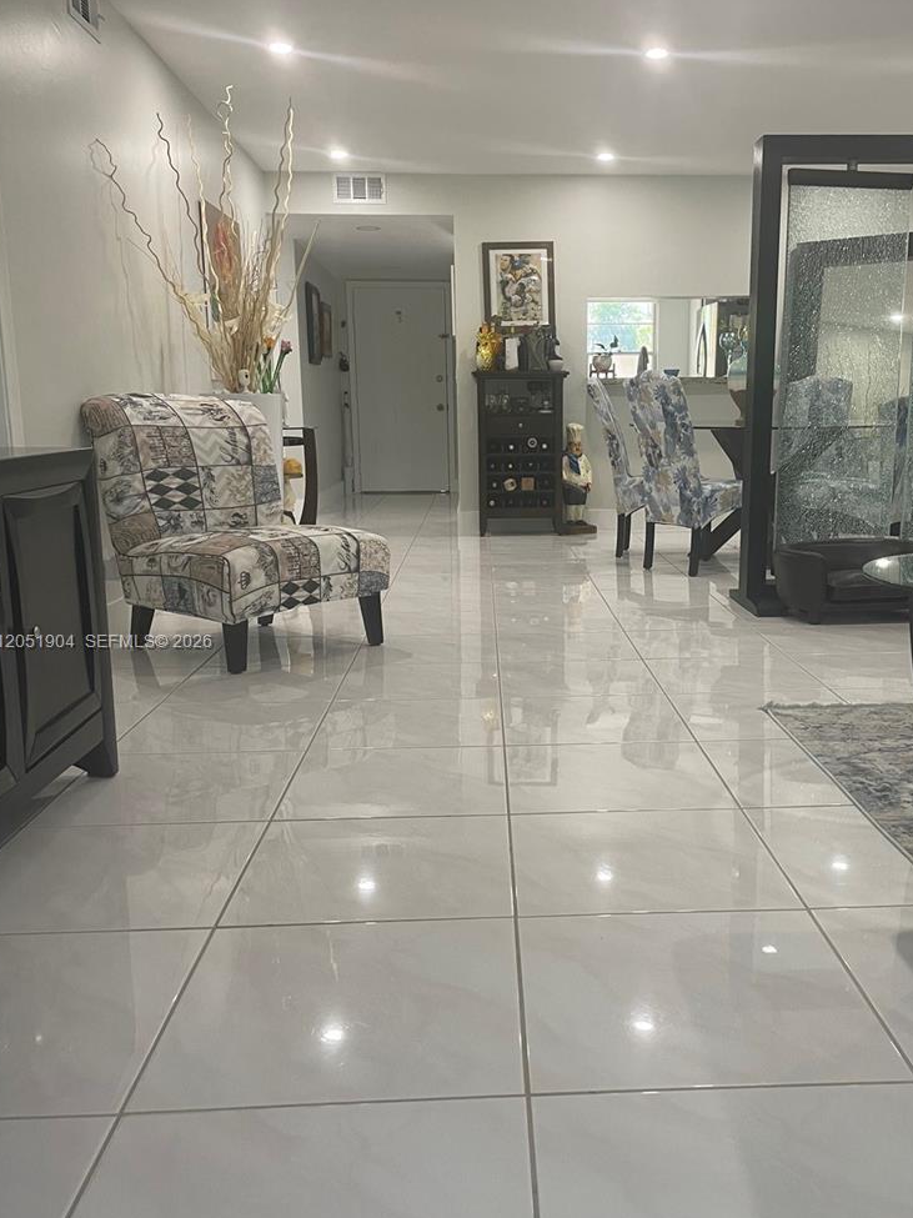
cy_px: 643
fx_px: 1126
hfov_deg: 43.9
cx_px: 543
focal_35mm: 32
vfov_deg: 56.8
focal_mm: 4.2
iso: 80
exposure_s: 1/60
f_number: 1.6
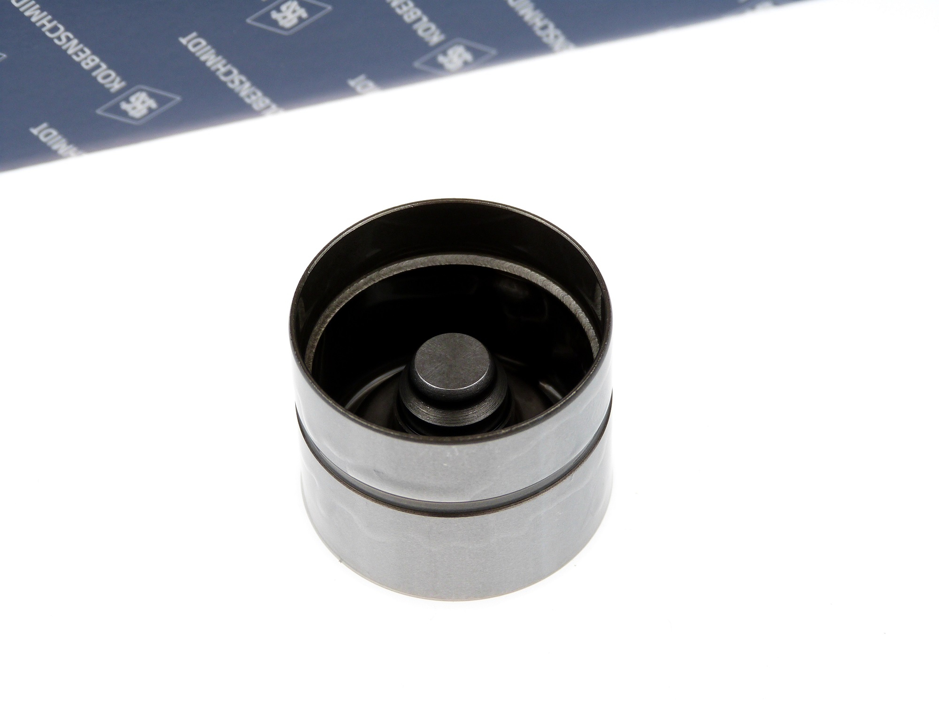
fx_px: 3635
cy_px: 352
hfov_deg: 14.7
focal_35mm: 134
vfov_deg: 11.1
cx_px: 470
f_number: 3.6
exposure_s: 1/100
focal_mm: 24.2
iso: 100
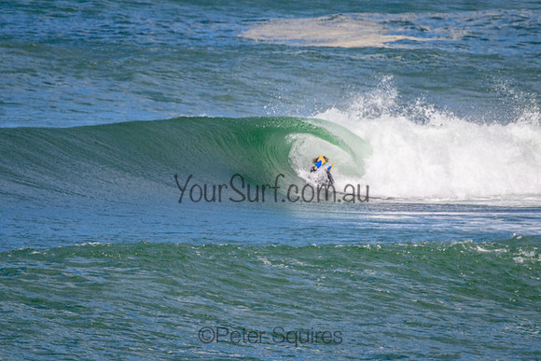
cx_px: 269
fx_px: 16544
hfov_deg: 1.9
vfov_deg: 1.3
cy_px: 194
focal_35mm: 1101
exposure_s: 1/2000
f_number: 11
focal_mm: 800
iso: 800
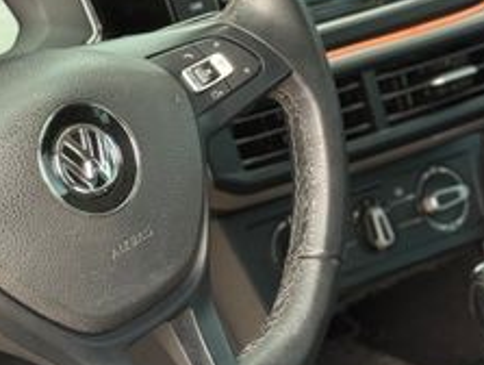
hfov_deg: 19.4
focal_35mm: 101
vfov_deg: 14.7
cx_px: 191
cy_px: 148
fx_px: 1414
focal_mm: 6.76
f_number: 1.78
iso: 160
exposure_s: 1/224
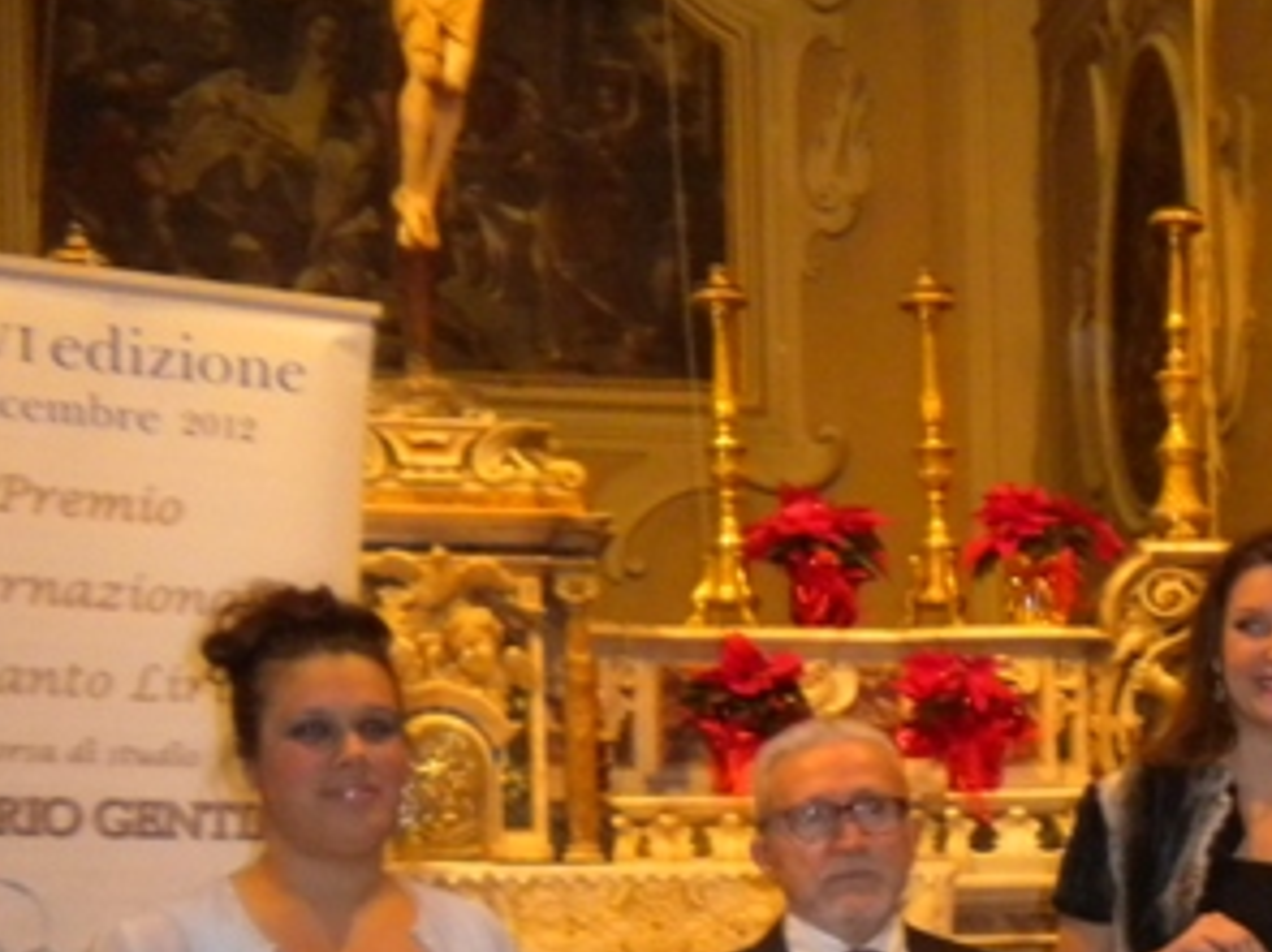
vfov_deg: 18.7
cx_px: 1268
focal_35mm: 76
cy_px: 999
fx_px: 2792
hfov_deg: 24.5
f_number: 3.1
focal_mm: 6.3
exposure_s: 1/30
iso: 400
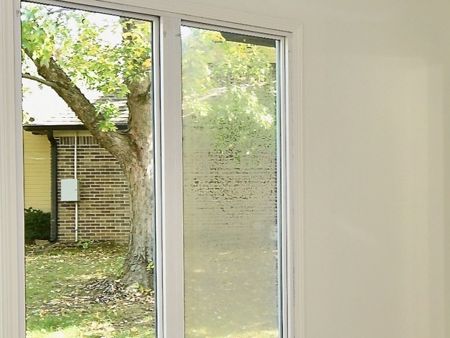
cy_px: 193
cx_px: 425
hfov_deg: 28.0
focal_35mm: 66
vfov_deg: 22.2
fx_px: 858
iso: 640
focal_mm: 14
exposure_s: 1/60
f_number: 6.3
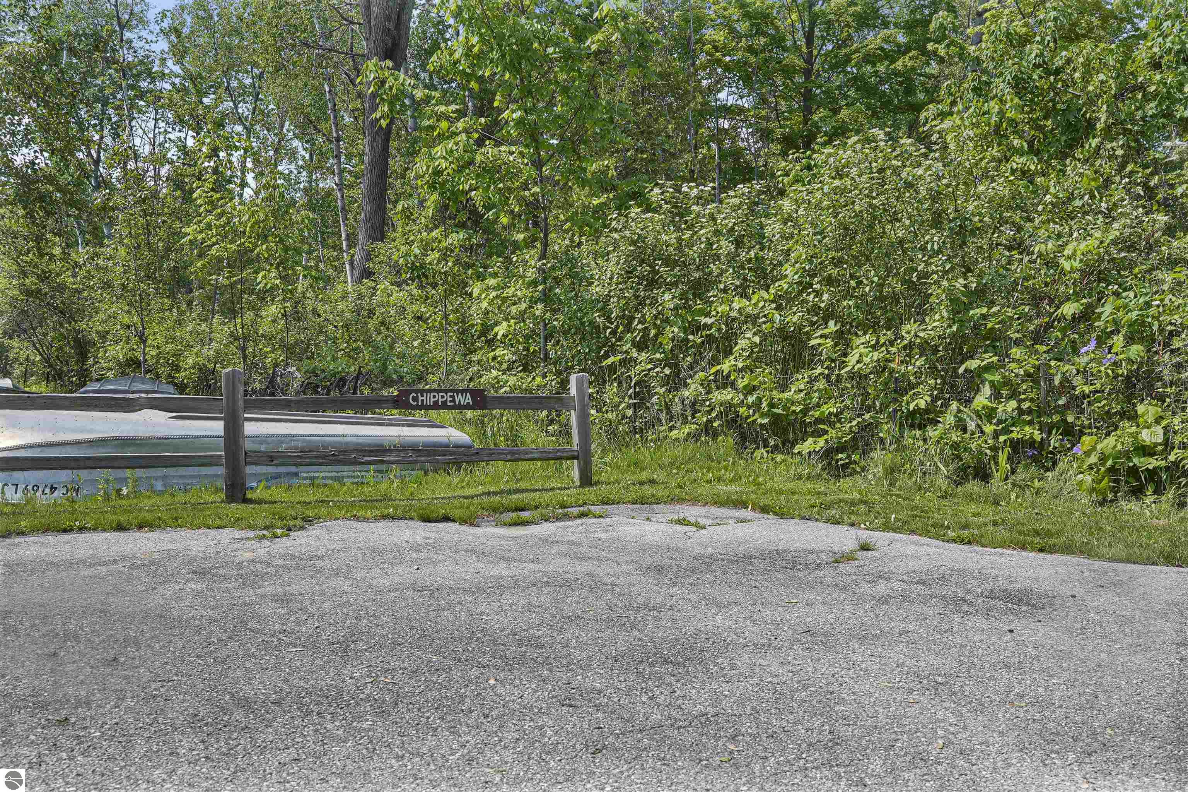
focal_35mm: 37
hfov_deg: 51.9
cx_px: 594
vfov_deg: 35.9
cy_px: 396
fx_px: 1221
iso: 320
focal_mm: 37
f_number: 9
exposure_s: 1/500
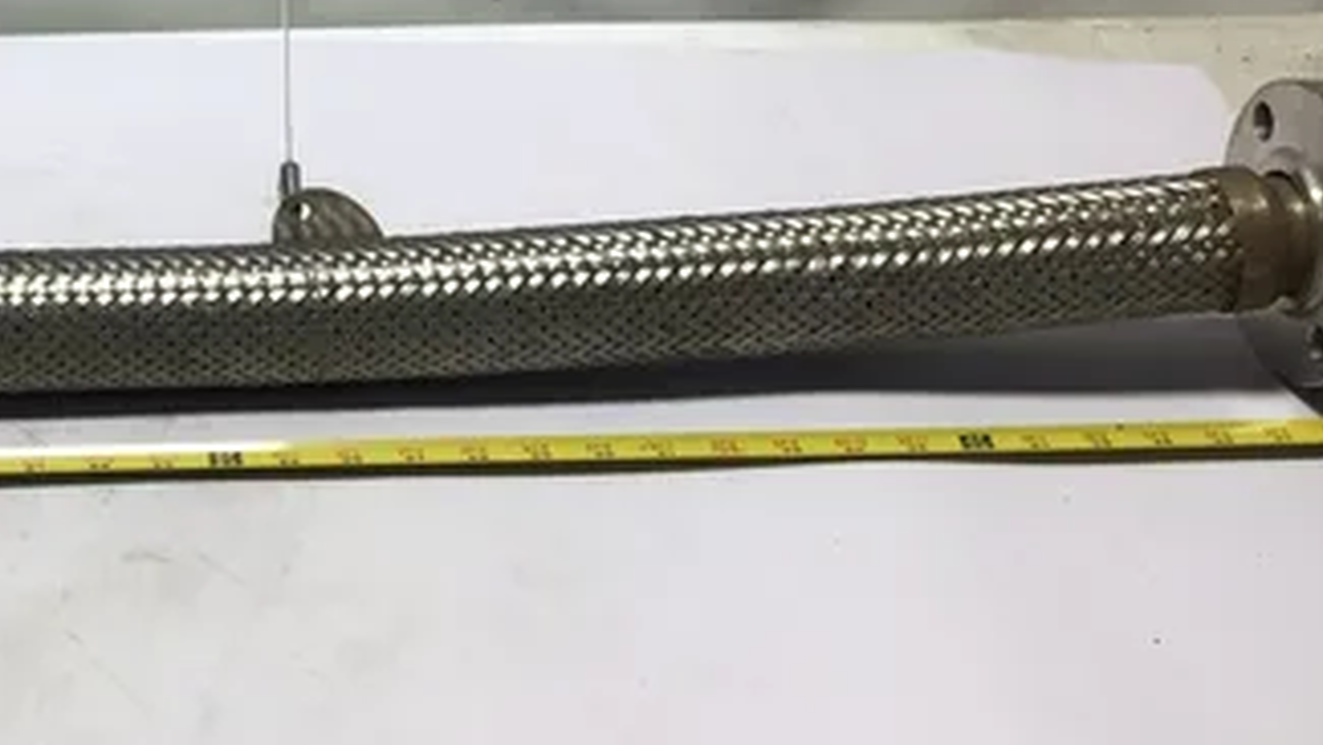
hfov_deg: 26.1
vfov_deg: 14.9
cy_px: -177
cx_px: 77
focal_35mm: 78
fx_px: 2737
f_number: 2.4
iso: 25
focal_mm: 3.3
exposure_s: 1/120
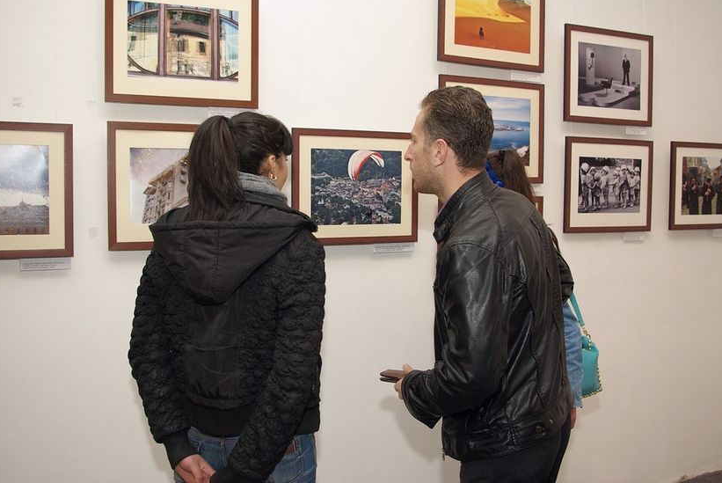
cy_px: 220
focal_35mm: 35
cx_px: 361
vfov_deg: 38.4
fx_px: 693
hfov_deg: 55.0
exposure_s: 1/60
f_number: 5.6
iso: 400
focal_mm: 21
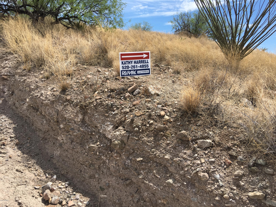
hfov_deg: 61.7
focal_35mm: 29
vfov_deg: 48.2
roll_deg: -3.2
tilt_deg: -9.5
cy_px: 104
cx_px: 138
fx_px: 231
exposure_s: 1/1570
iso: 25
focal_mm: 4.15
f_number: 2.2
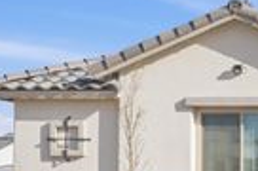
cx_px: 452
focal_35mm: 129
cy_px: 140
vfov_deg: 10.5
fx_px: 922
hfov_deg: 14.2
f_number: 1.2
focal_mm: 35
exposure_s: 1/8000
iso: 100
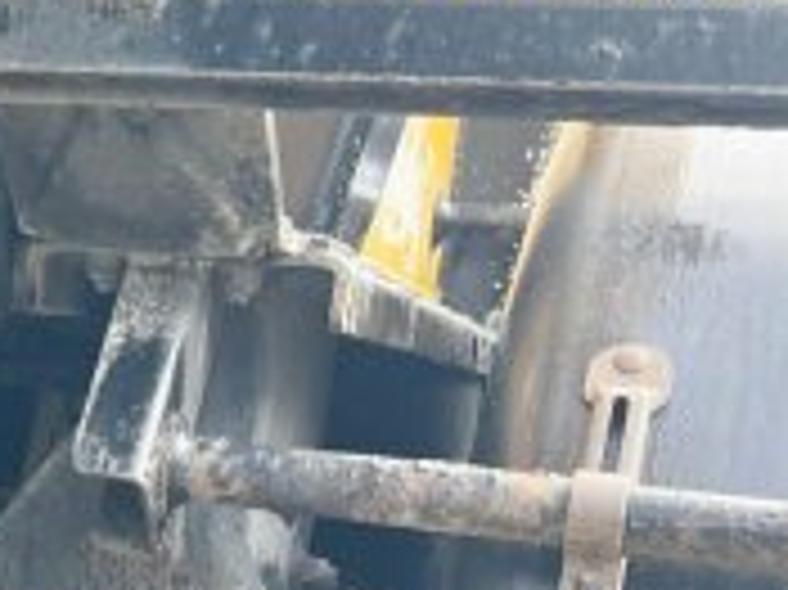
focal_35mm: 95
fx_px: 2161
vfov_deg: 15.5
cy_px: 441
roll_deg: -5.5
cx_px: -531
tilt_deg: -1.9
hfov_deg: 17.6
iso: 64
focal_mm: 5.7
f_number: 1.5
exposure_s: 1/164
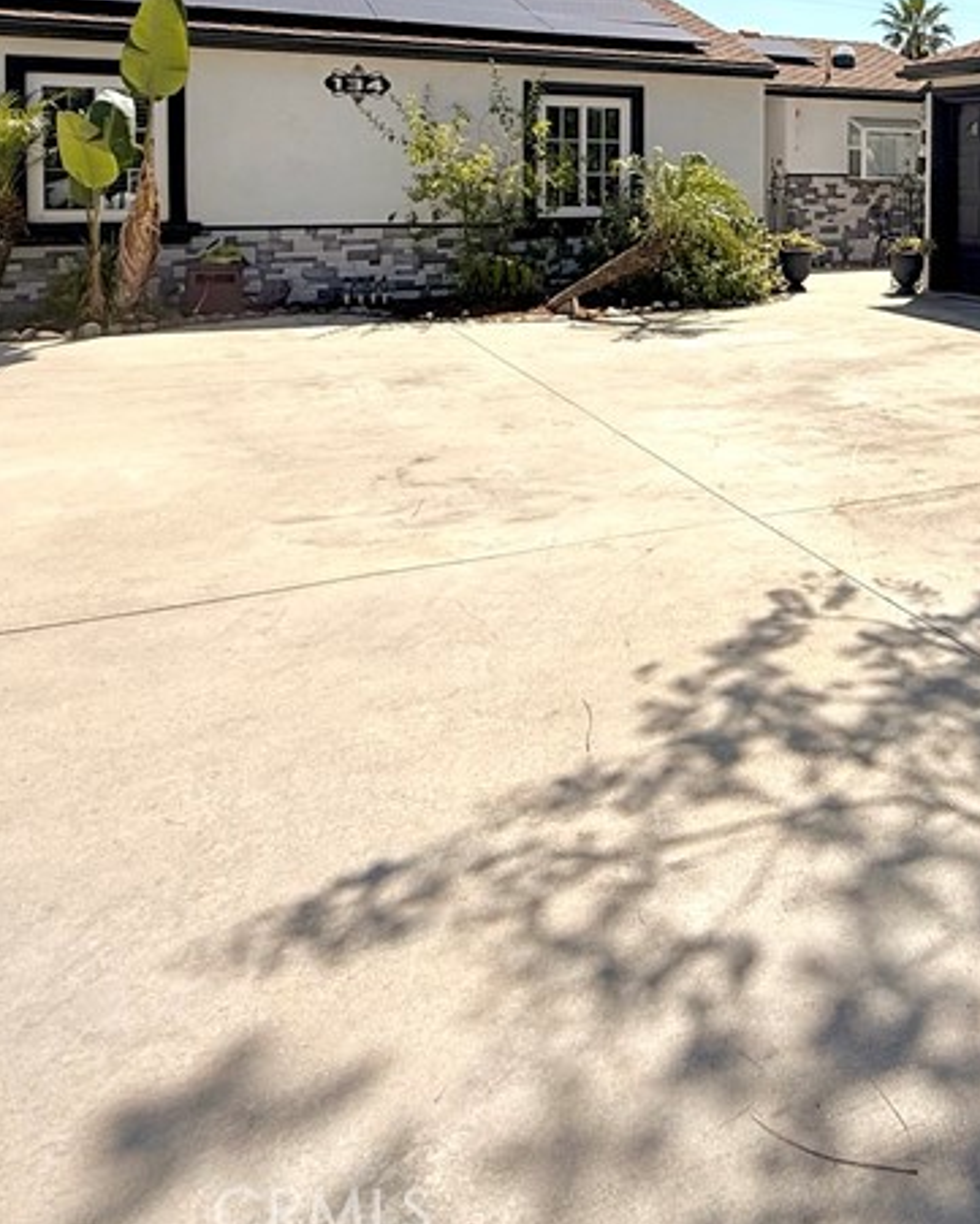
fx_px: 1124
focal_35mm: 31
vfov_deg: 52.6
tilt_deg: -1.4
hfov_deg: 43.2
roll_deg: +0.3
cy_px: 209
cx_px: 880
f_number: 2.2
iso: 50
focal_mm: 2.22
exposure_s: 1/2841
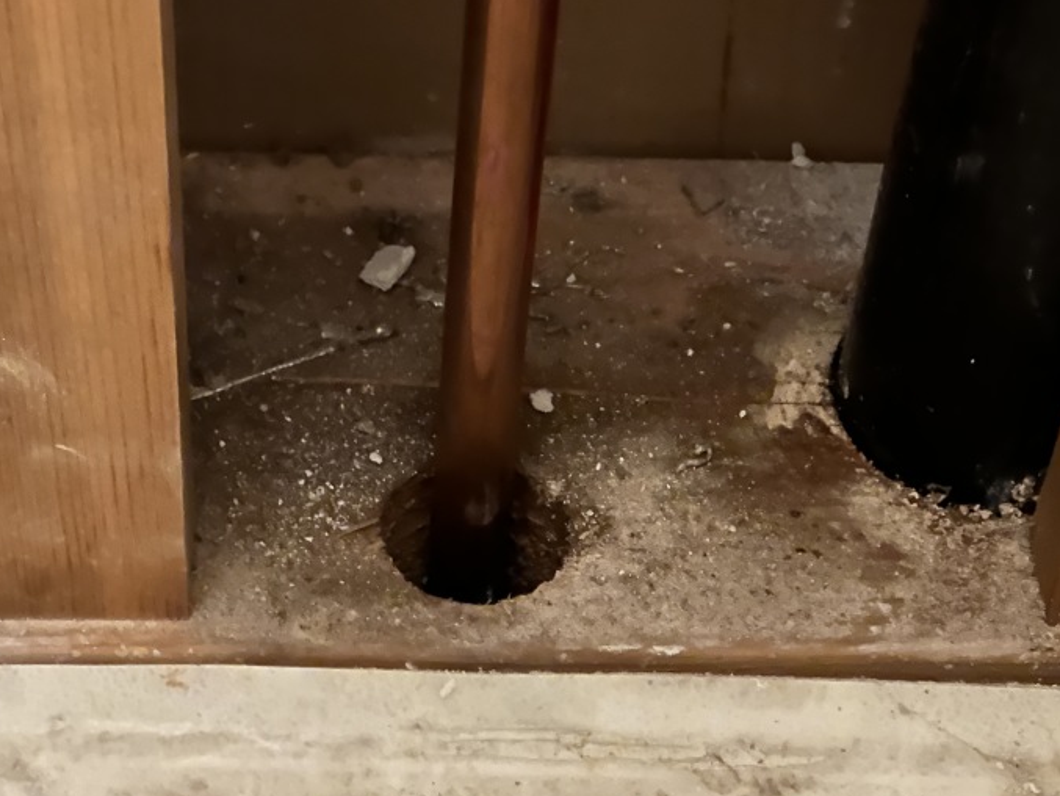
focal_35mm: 91
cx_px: 590
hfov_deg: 21.5
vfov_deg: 16.2
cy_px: 461
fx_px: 2787
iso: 1250
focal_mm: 9
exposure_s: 1/8
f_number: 2.8
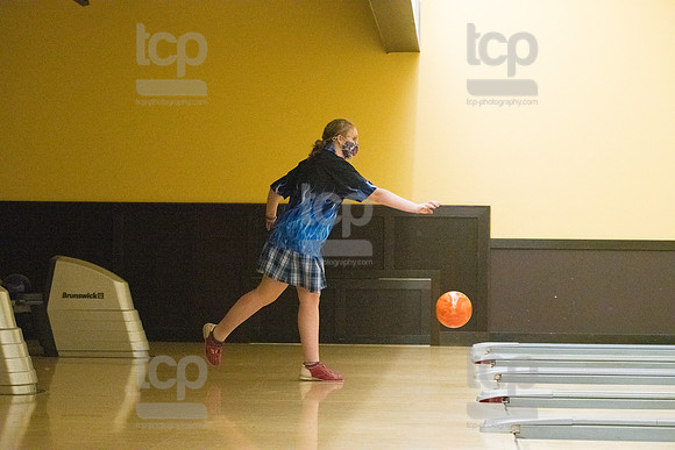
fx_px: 1725
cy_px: 225
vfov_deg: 14.9
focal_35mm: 92
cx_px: 338
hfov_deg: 22.1
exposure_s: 1/1000
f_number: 4.5
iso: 10000
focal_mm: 92
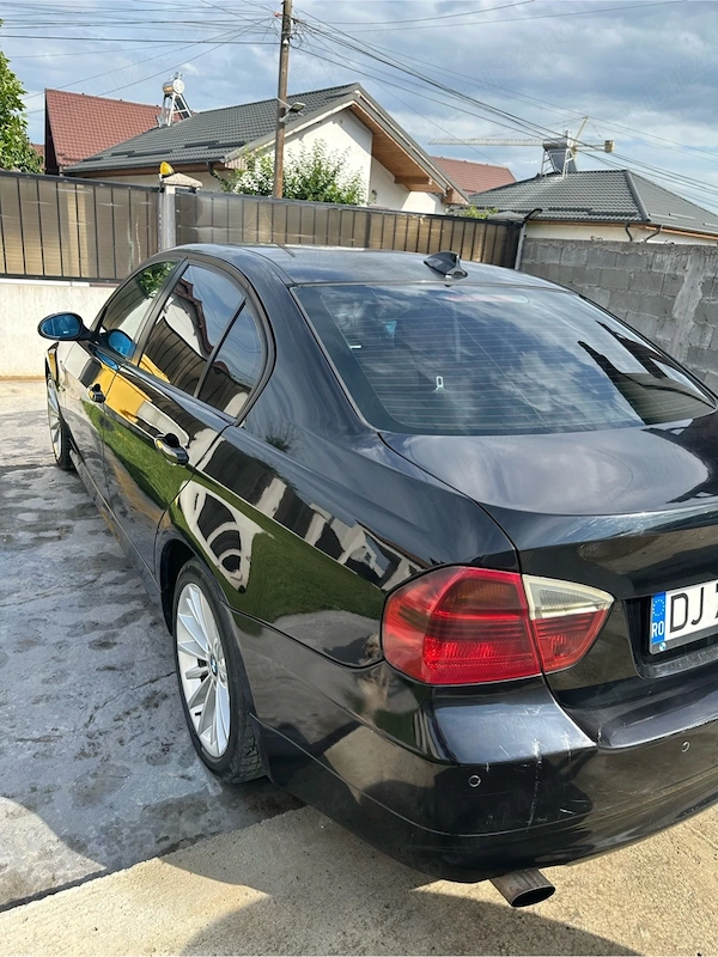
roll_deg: -5.2
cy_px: 478
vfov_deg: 71.6
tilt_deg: -19.1
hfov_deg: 56.8
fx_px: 664
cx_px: 359
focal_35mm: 24
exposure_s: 1/1664
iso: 80
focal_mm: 6.86
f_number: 1.78
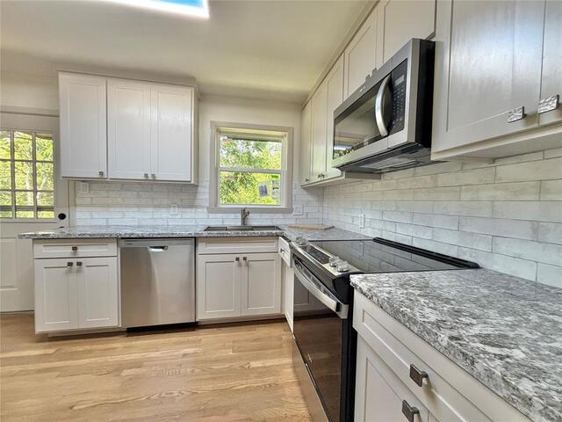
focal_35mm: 14
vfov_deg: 85.7
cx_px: 281
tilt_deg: -3.1
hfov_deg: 102.1
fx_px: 227
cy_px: 211
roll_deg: -0.9
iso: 320
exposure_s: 1/114
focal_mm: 2.22
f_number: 2.2
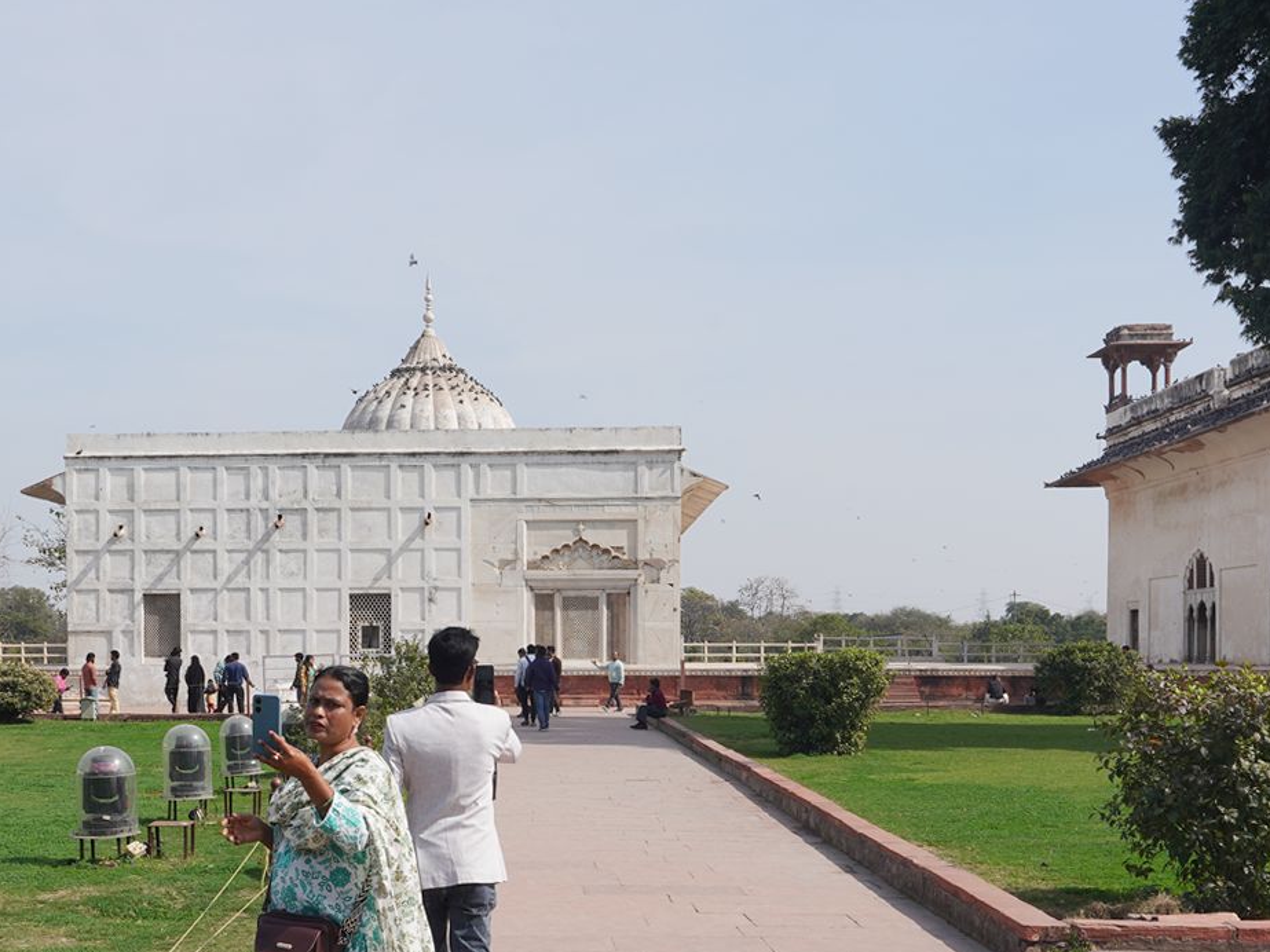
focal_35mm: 50
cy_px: 669
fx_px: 1834
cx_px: 428
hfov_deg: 37.8
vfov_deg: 28.8
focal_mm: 24
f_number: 16
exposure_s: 1/100
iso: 100
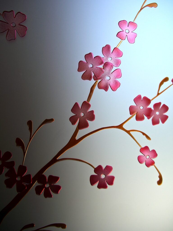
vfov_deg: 49.0
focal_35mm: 38
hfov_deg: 37.7
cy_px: 116
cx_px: 86
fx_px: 253
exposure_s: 1/400
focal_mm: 7.9
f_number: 2.8
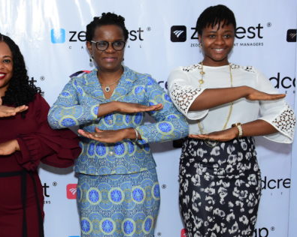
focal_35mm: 63
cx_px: 41
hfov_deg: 29.1
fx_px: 553
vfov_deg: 24.2
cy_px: 138
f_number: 4
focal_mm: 23
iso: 1600
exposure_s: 1/200
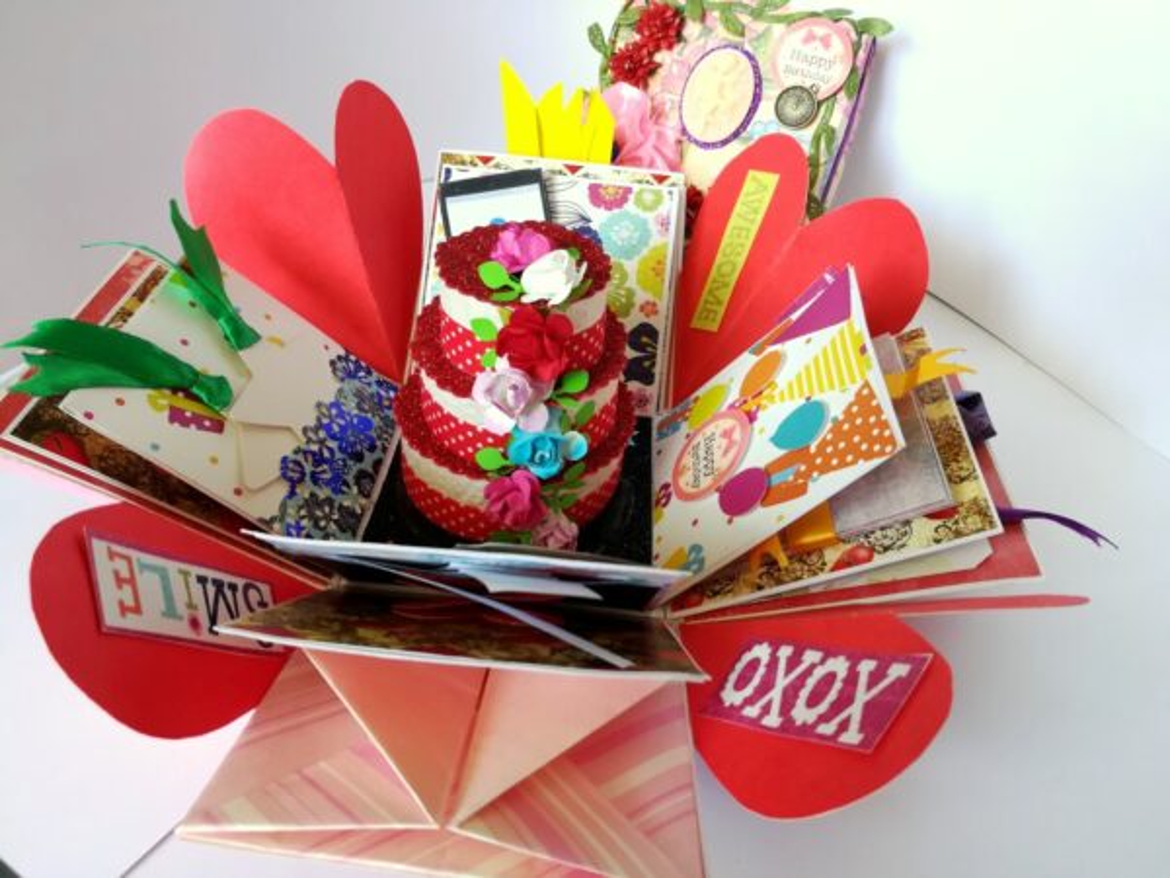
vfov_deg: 53.1
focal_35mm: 26
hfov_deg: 67.3
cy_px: 439
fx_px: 879
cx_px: 585
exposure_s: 1/33.3
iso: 100
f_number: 2.2
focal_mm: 3.83
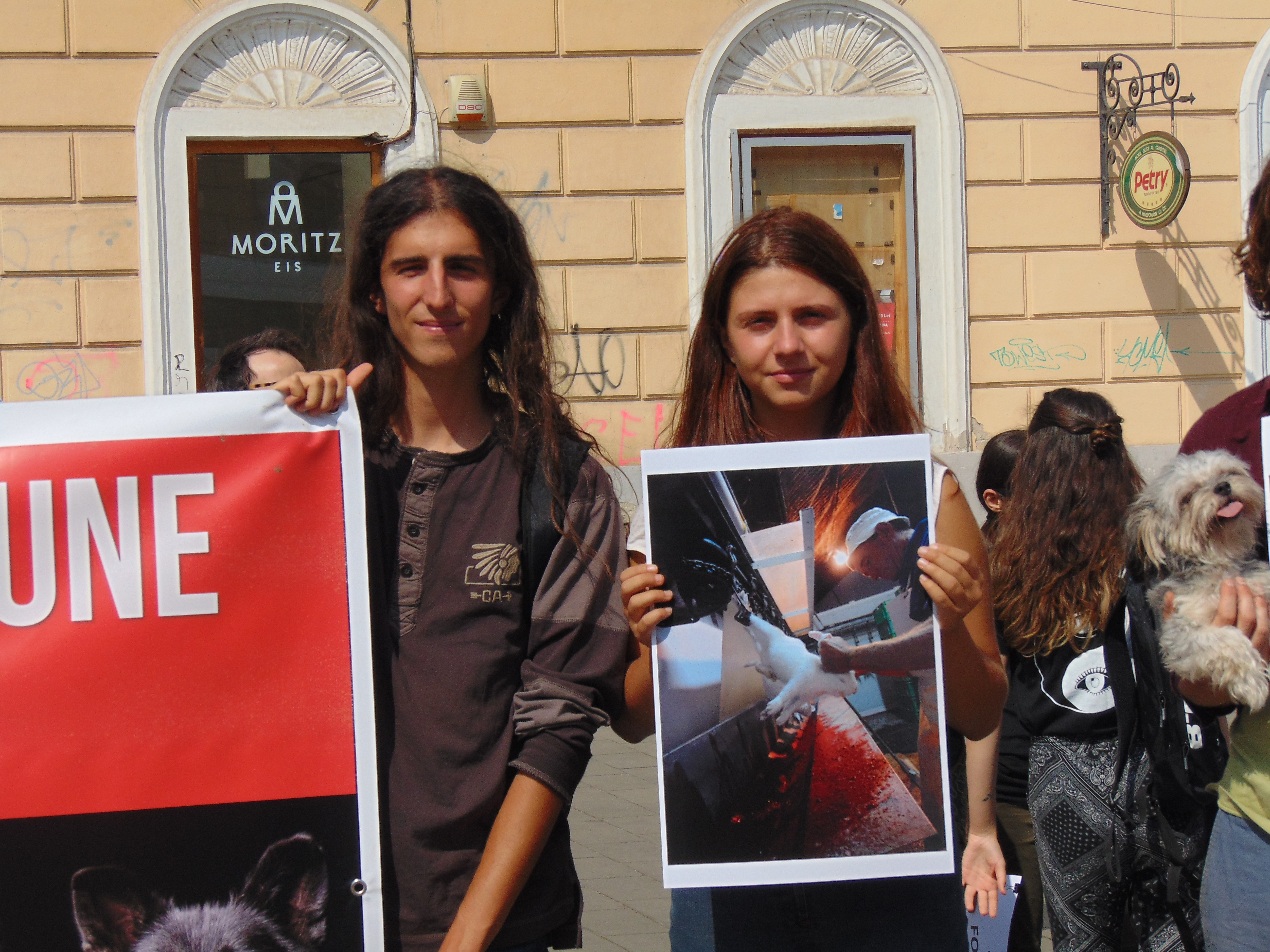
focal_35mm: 108
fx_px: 3962
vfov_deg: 13.7
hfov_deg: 18.2
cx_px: 635
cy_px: 476
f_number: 10.1
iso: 80
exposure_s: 1/320
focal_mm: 19.4
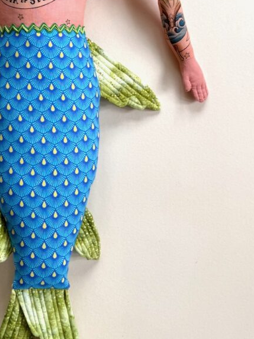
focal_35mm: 43
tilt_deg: -86.6
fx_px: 421
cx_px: 37
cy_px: 96
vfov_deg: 42.8
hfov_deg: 32.3
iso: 80
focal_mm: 6.76
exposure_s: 1/315
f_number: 1.78
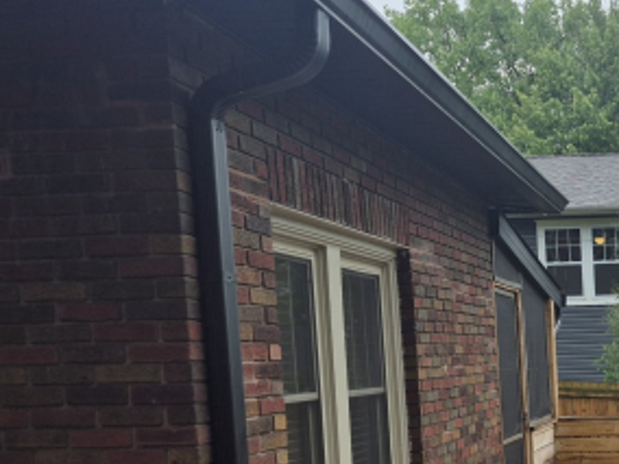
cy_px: 427
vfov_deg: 26.1
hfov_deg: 31.2
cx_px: 699
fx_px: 966
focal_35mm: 54
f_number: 1.8
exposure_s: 1/238
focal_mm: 5.4
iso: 25
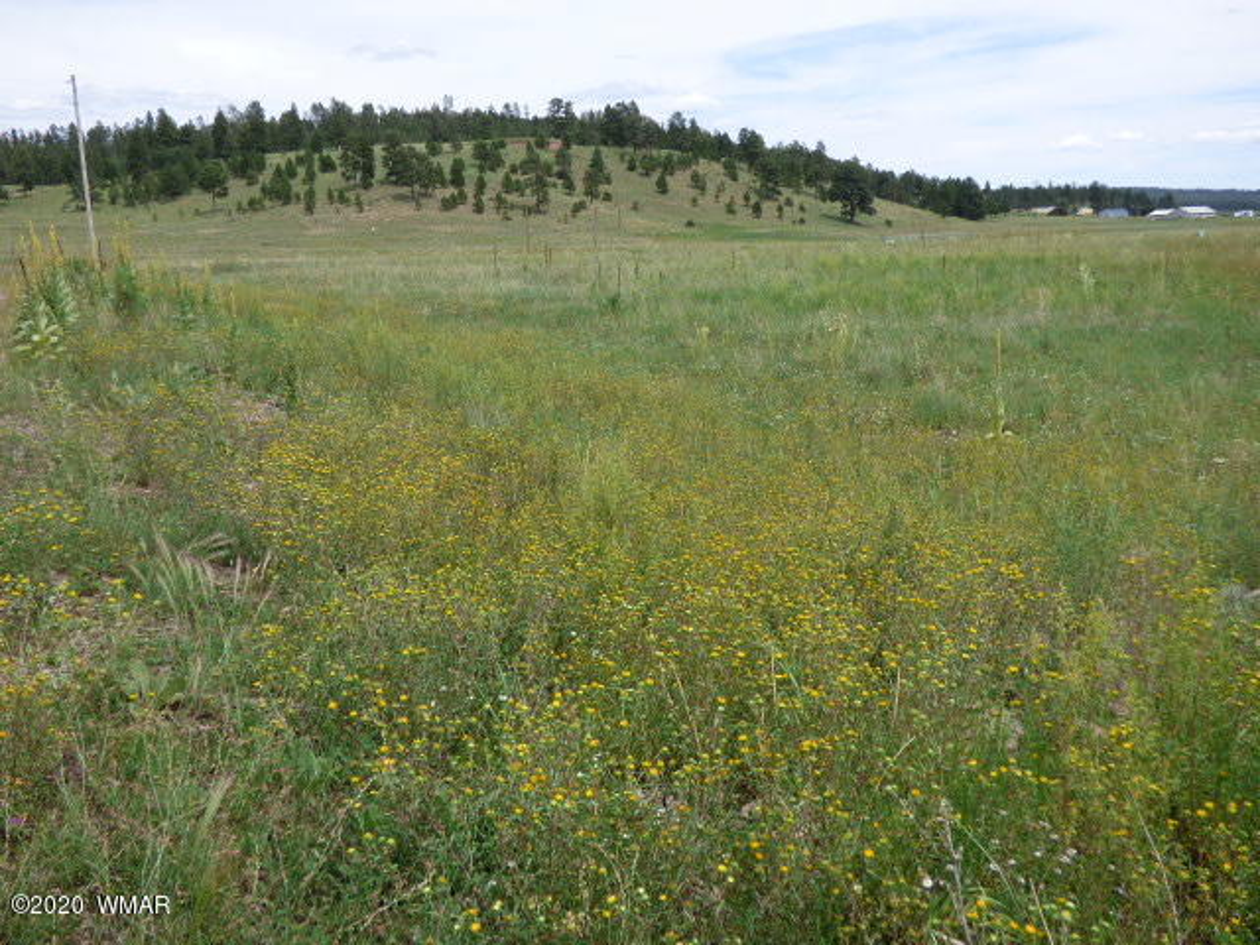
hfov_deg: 47.9
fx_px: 1420
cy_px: 472
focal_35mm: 39
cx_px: 630
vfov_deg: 36.8
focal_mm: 6.8
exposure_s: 1/800
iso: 100
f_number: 3.5
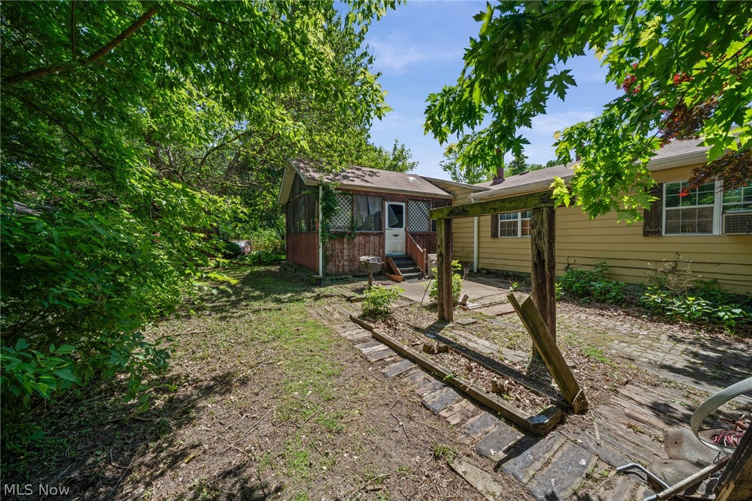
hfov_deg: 112.6
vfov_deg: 89.9
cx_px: 376
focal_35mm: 12
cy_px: 250
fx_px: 251
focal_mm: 12
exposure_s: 1/125
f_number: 8
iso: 250
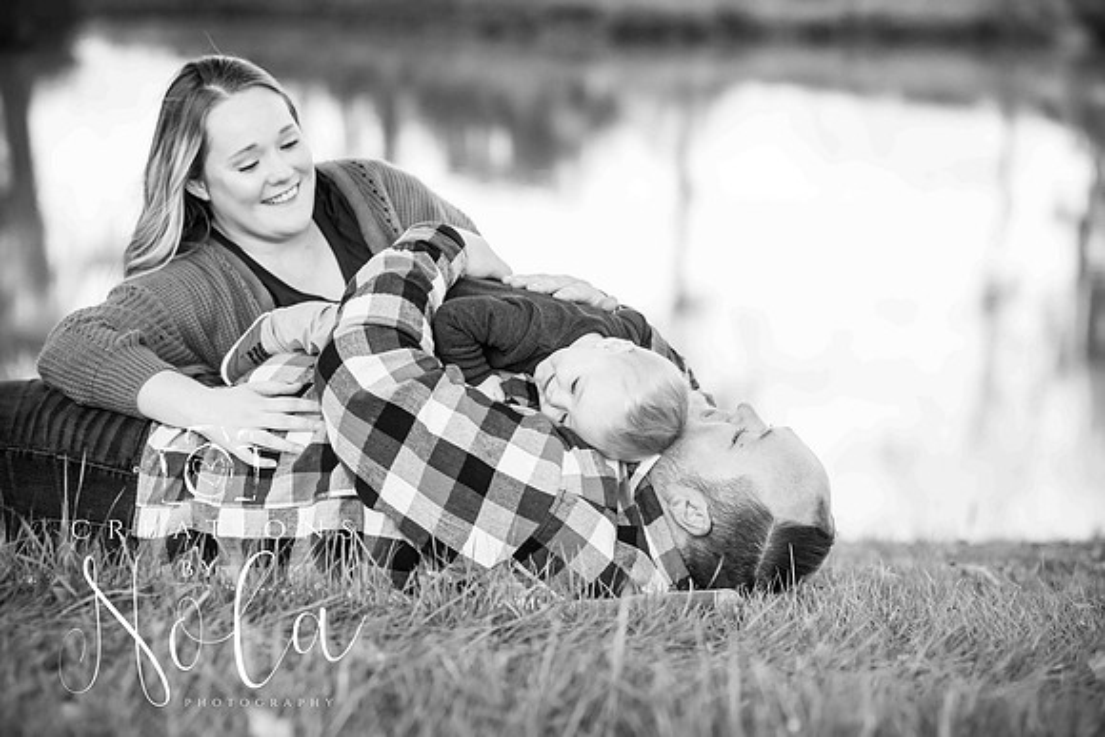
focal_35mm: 112
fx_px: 3438
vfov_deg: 12.2
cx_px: 552
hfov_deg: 18.3
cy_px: 368
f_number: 4.5
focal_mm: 112
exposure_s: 1/640
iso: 640
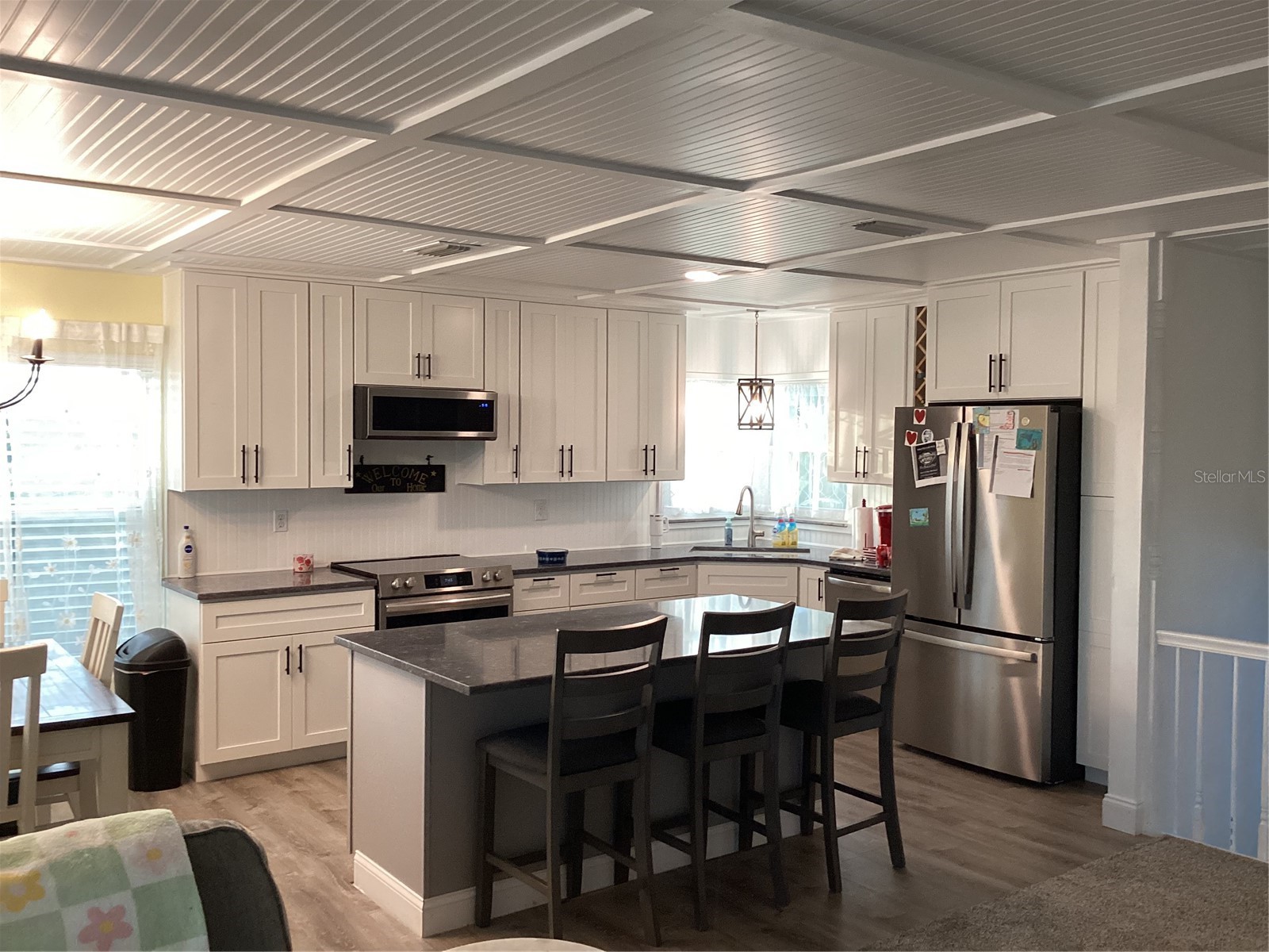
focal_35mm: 31
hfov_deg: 58.4
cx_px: 634
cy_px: 476
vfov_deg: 45.4
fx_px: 1136
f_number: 2.4
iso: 125
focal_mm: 3.3
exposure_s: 1/60
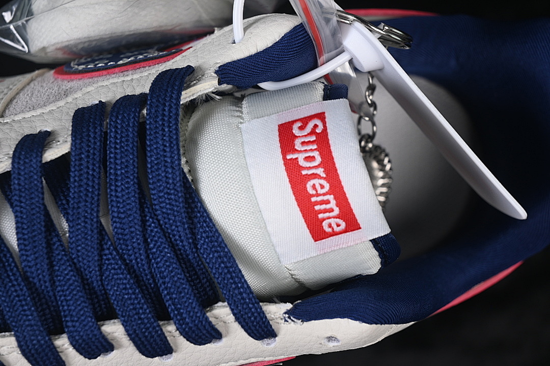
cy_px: 183
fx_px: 1146
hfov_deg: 27.0
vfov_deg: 18.2
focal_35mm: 75
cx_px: 275
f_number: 7.1
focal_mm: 50
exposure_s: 1/80
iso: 160
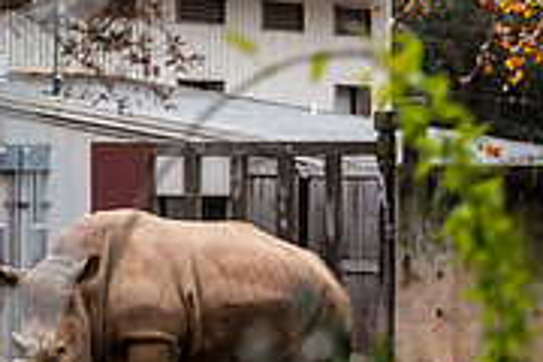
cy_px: 95
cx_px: -272
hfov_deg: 8.9
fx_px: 3393
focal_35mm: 225
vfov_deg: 6.1
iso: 100
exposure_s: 1/250
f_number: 2.8
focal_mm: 70
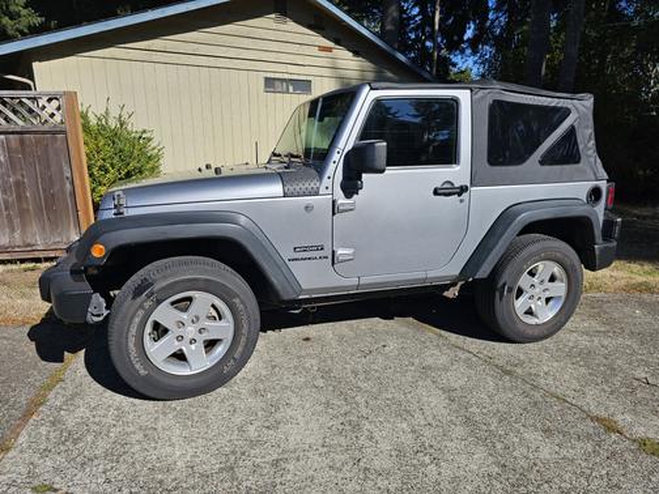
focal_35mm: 23
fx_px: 438
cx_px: 330
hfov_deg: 73.9
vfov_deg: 58.9
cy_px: 247
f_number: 1.7
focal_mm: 6.3
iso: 10
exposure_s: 1/861
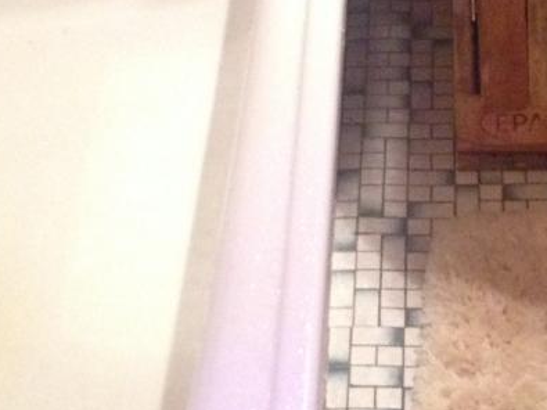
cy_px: -75
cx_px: 420
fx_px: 1848
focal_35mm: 117
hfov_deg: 16.7
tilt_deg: -34.6
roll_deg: +3.8
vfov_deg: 12.4
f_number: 2.4
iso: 500
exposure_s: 1/15
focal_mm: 4.12
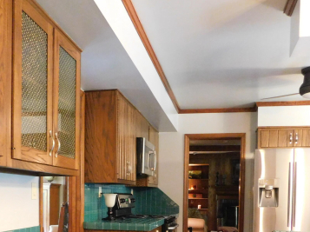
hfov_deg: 43.7
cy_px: 216
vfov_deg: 31.7
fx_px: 385
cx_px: 124
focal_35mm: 43
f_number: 3
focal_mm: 4
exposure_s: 1/6
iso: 800
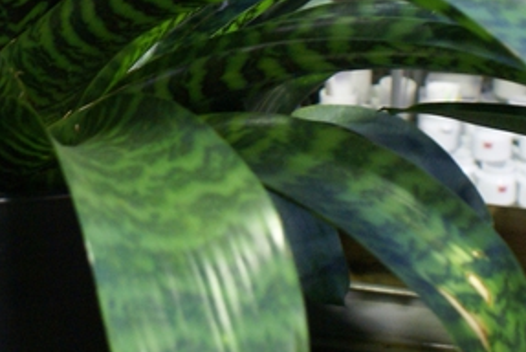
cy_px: -41
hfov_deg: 18.7
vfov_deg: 12.6
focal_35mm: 107
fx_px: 1565
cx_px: 44
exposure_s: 1/10
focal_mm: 20
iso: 400
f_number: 4
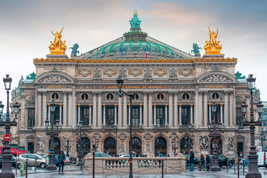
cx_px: 134
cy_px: 89
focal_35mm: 70
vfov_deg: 19.5
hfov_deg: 28.8
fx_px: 519
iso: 500
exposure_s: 1/400
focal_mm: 70
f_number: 3.2
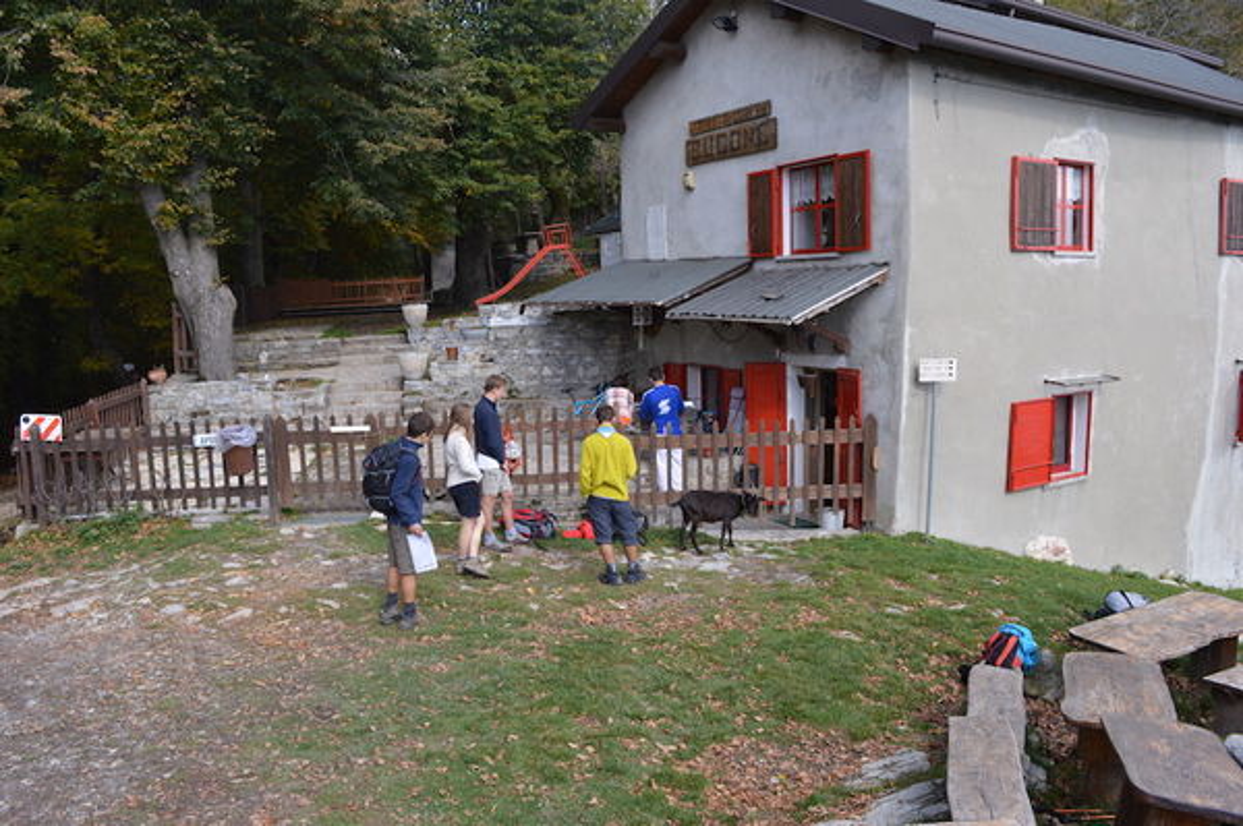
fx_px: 931
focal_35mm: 27
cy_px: 413
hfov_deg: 67.4
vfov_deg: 47.9
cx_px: 622
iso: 100
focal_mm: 18
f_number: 6.3
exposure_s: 1/160
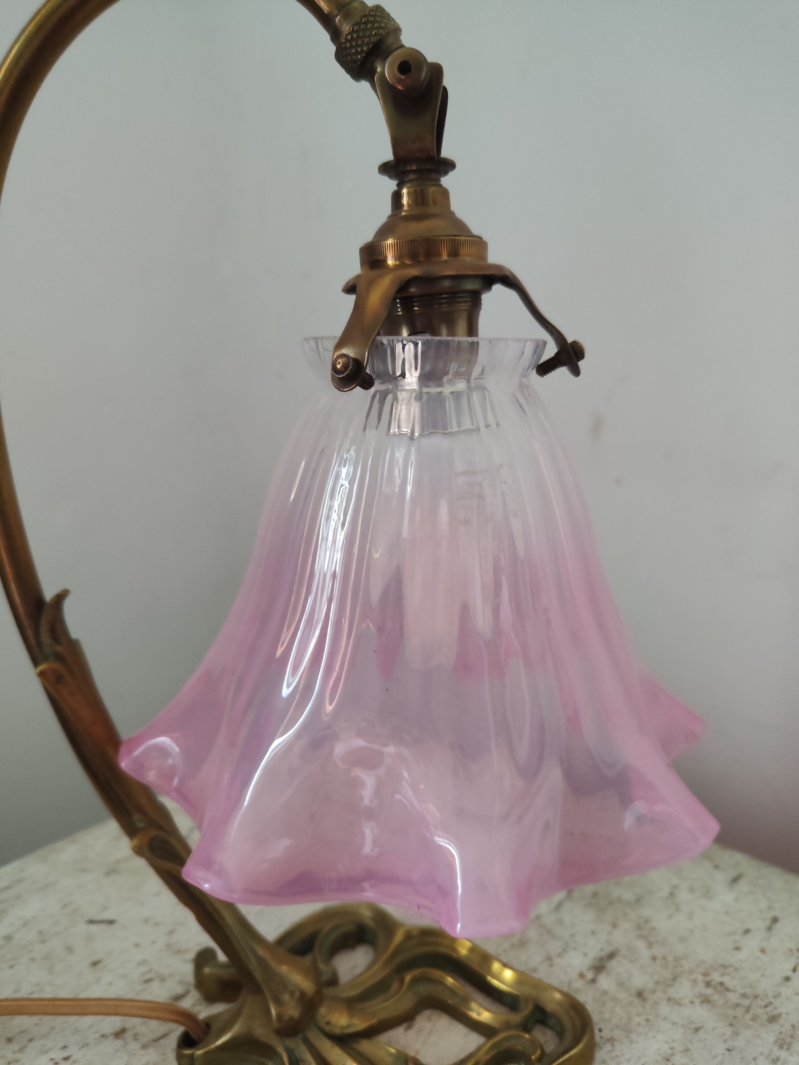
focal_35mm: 24
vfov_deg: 71.6
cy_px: 532
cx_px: 400
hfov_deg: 56.8
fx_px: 739
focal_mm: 5.24
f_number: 1.7
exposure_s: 1/25
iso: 1142
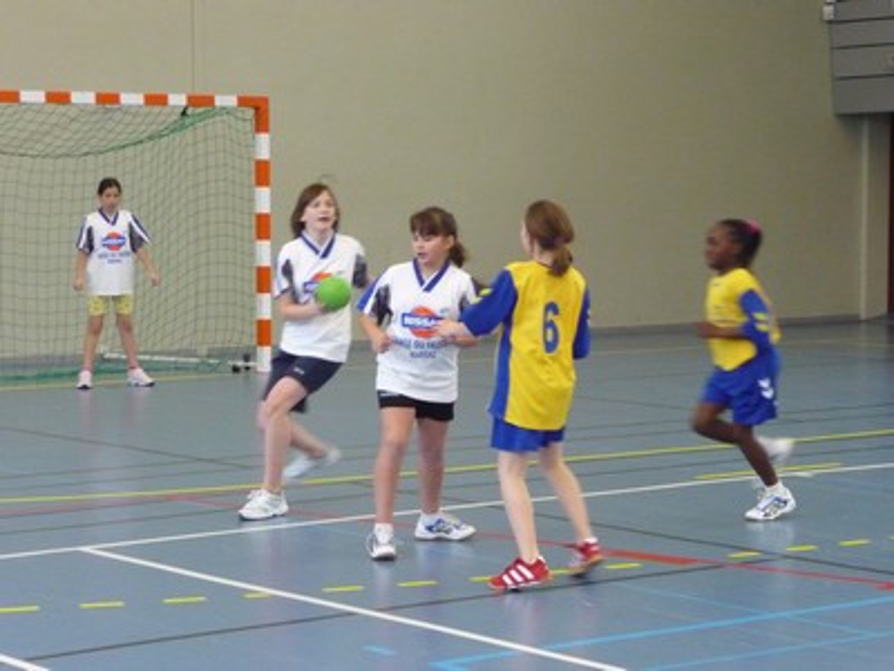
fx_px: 2893
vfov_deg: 13.2
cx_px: 447
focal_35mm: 112
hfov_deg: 17.6
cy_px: 336
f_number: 4.7
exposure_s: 1/100
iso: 800
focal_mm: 19.1
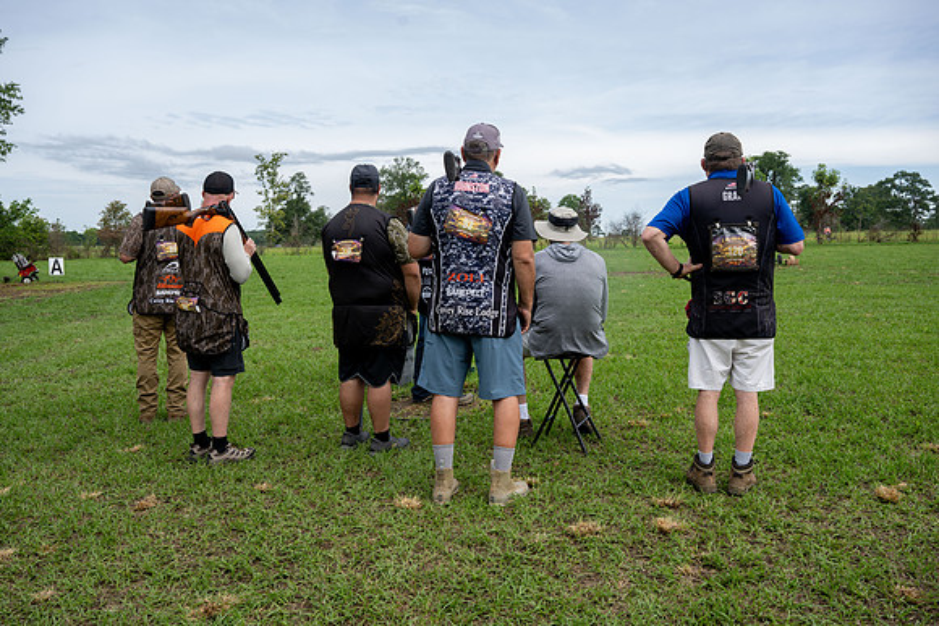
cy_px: 313
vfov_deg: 41.7
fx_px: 822
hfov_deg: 59.5
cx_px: 470
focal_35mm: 32
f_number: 6.3
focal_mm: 31.5
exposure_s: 1/100
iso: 64
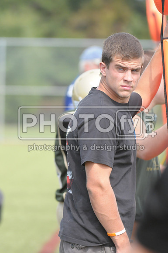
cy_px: 126
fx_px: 2106
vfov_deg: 6.9
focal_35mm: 300
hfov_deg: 4.6
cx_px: 84
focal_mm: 200
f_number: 4
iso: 1600
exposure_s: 1/3200
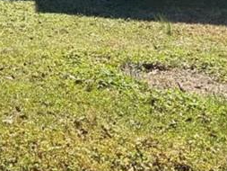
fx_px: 636
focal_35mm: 97
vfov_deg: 13.8
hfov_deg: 19.3
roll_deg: +0.8
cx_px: -33
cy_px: -122
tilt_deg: +3.4
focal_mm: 6.76
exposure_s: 1/2801
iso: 100
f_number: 1.78
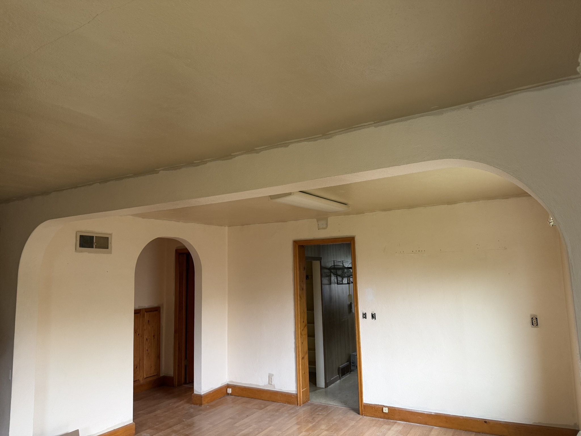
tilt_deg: +7.3
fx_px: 403
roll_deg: +2.0
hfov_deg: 71.6
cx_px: 290
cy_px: 218
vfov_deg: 56.8
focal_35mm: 24
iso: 200
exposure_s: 1/79
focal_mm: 6.76
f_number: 1.78
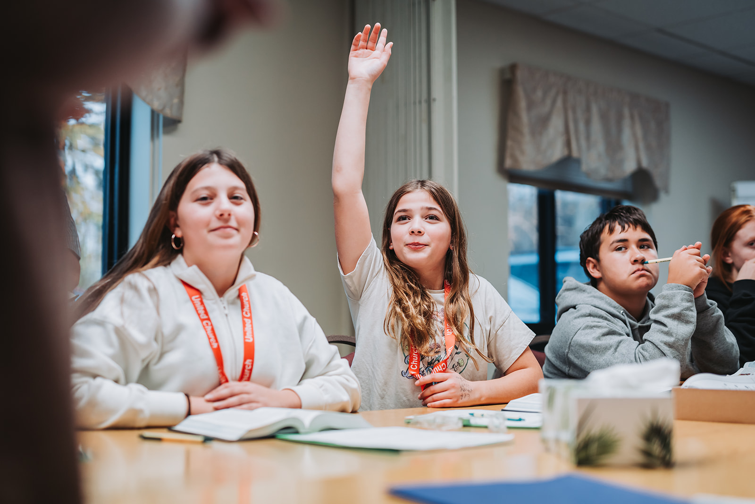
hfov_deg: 39.6
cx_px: 378
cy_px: 252
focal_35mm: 50
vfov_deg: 27.0
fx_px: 1049
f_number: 2
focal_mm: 50
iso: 640
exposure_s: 1/250
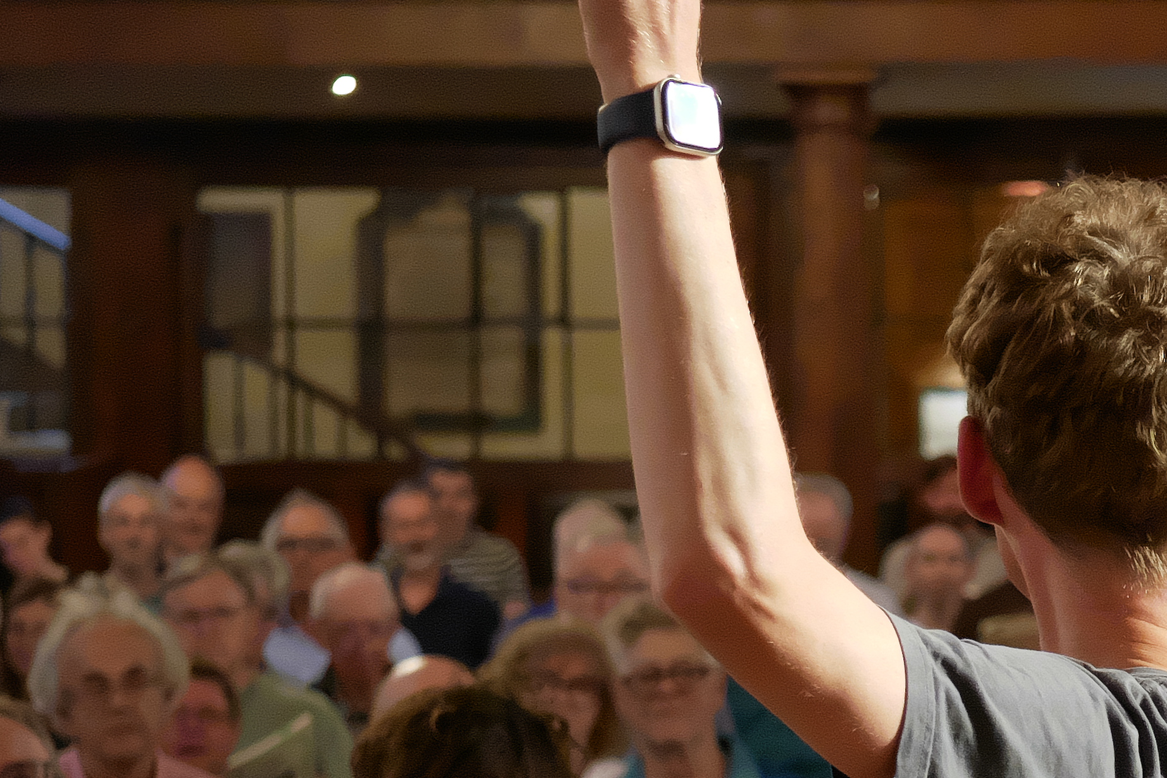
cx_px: 1182
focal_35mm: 182
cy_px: 714
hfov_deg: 11.2
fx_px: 5899
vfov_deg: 7.5
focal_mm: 35
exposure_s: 1/125
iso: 3200
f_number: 2.8
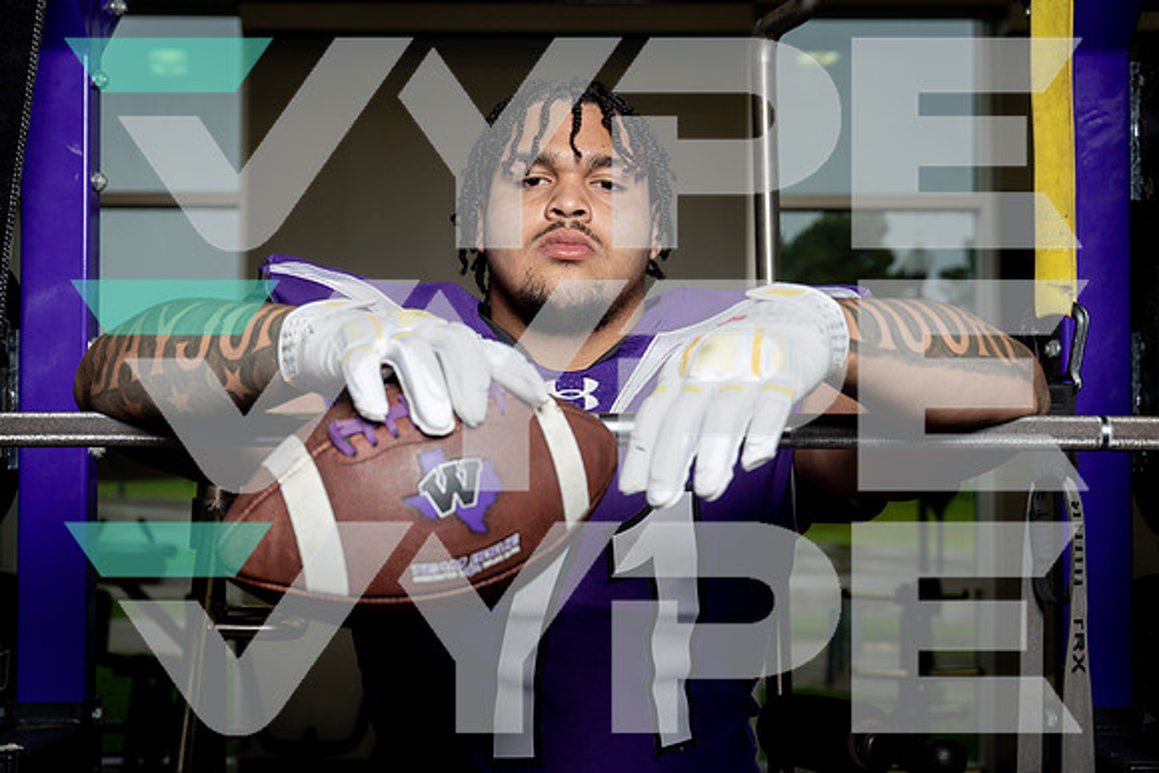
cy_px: 386
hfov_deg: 36.0
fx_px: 1783
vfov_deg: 24.5
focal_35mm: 55
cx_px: 580
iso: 640
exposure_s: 1/250
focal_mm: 53
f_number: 5.6
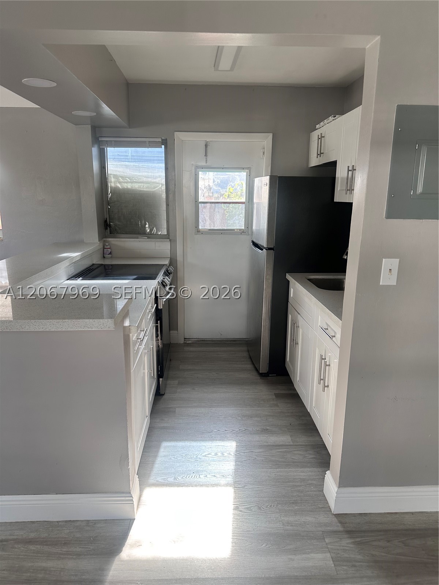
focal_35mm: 24
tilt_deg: -13.0
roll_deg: -0.7
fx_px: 406
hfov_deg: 56.8
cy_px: 292
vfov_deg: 71.6
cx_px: 220
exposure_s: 1/171
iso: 80
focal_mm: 6.86
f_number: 1.78
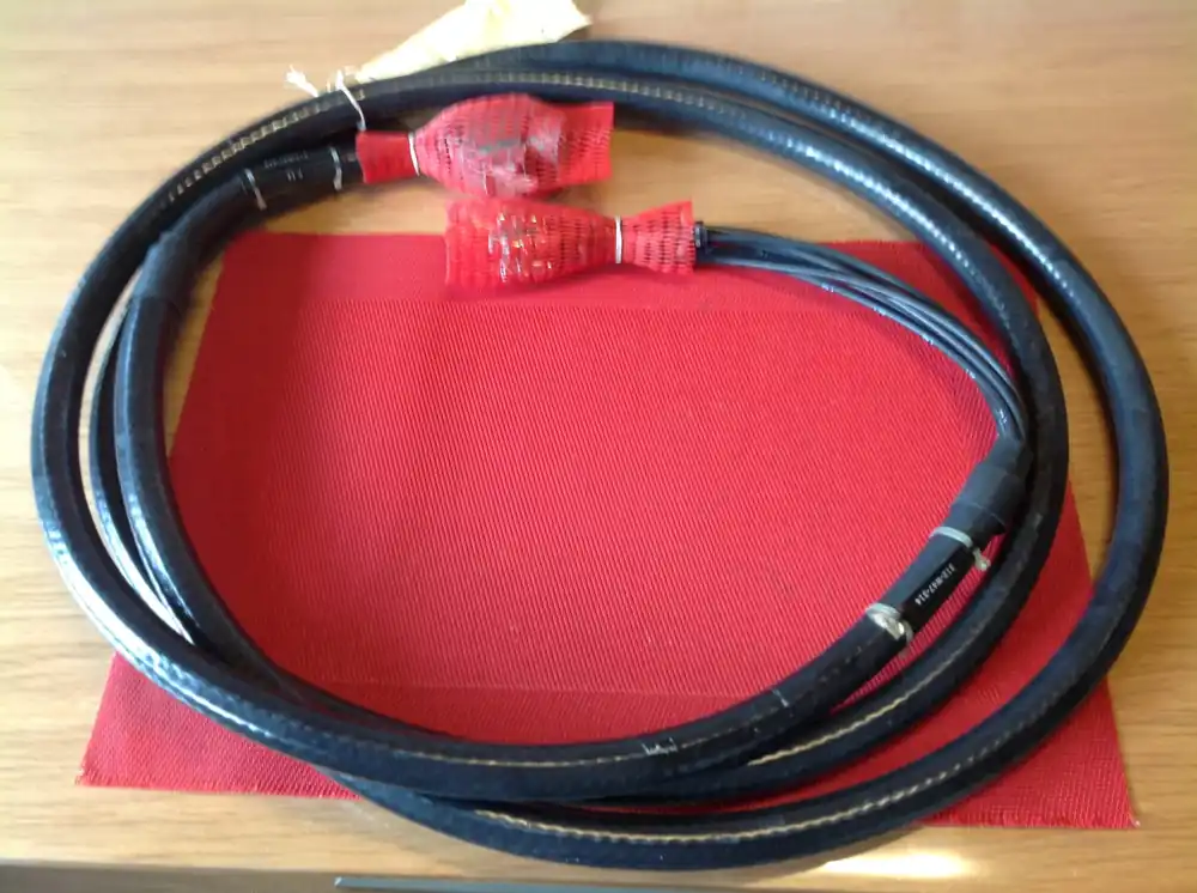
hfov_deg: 52.7
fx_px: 1208
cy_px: 446
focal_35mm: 35
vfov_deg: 40.6
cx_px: 598
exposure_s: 1/15
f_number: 2.4
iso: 80
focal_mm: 4.28
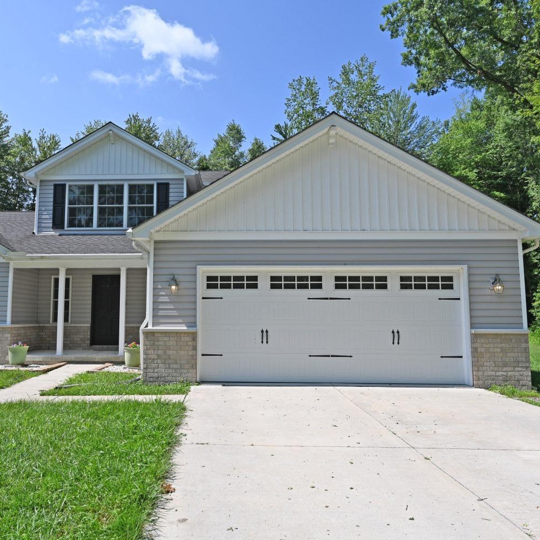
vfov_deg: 59.1
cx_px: 204
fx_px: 477
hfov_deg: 58.4
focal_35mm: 27
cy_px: 271
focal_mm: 21
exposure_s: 1/400
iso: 100
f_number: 7.1
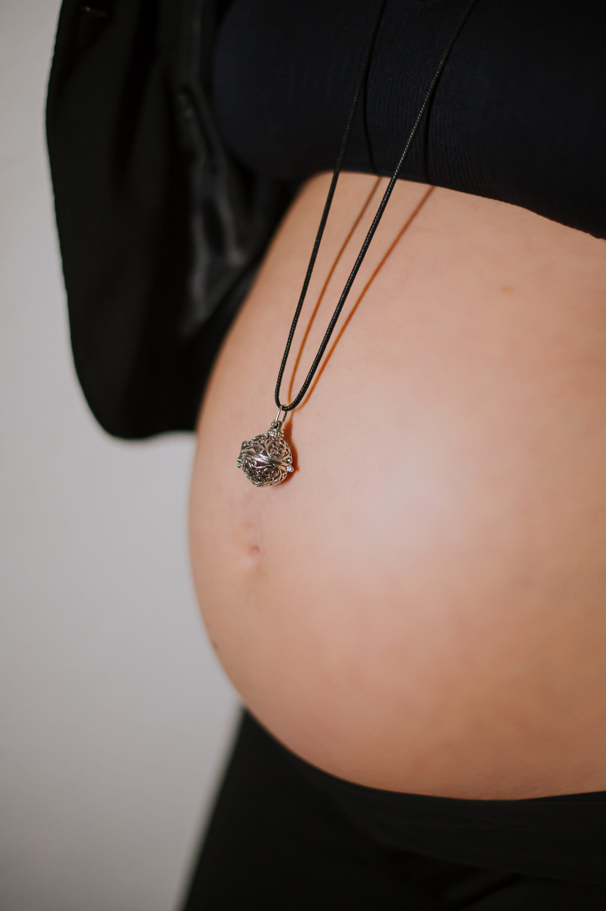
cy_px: 456
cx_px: 303
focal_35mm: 50
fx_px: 1264
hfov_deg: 27.0
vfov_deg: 39.6
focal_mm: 50
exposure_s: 1/400
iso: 800
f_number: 1.8
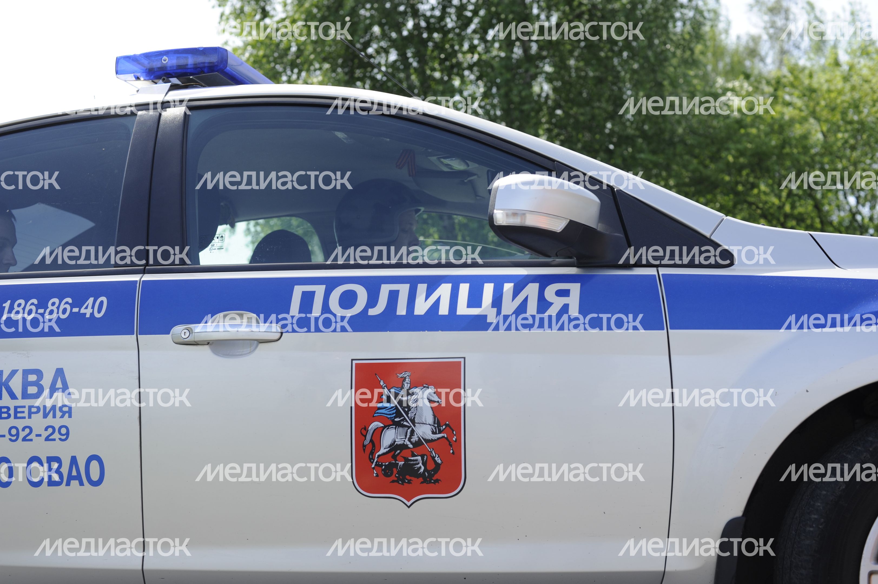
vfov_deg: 27.0
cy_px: 292
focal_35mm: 50
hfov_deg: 39.6
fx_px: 1219
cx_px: 439
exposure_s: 1/640
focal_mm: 50
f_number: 5.6
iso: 250
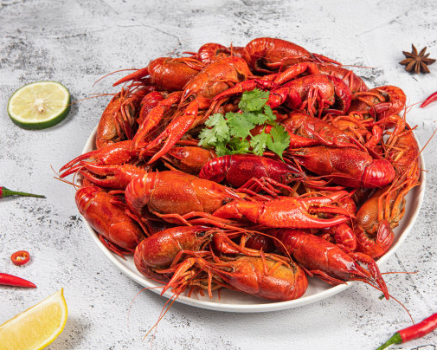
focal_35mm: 75
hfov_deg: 25.4
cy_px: 174
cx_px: 249
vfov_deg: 20.4
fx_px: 970
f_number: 13
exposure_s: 1/125
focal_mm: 66
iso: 100
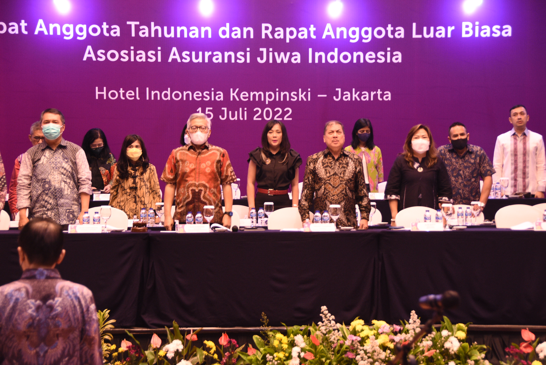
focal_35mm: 93
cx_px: 273
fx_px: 1412
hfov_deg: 21.9
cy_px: 182
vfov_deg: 14.7
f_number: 4.8
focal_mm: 62
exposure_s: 1/25
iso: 1250
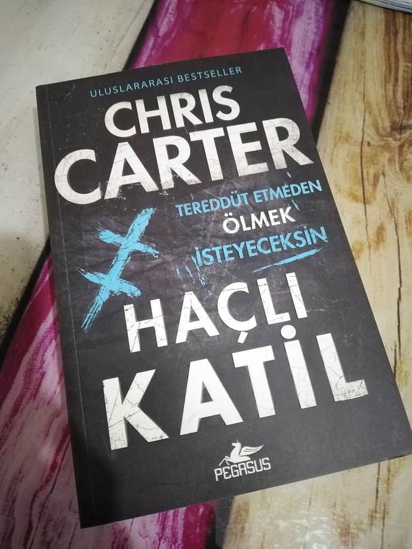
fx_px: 413
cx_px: 206
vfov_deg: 67.3
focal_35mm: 26
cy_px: 274
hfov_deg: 53.1
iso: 805
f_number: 1.8
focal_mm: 3.62
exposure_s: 1/15
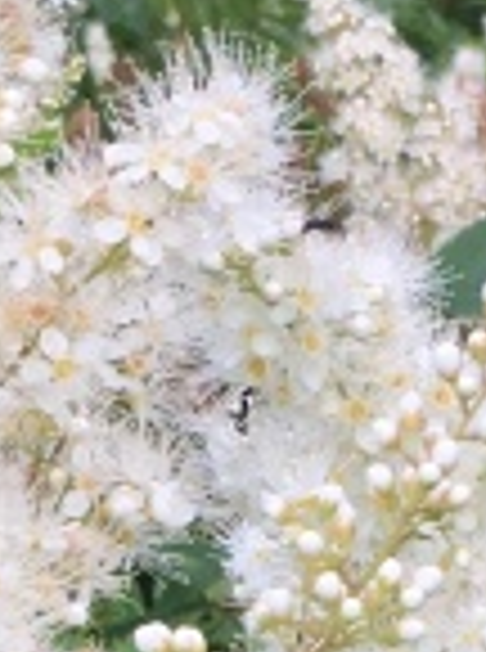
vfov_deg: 8.8
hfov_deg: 6.9
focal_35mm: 214
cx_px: 450
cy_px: 1297
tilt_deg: -26.0
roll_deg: -1.1
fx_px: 4024
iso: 25
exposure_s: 1/382
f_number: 2.2
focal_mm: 4.15
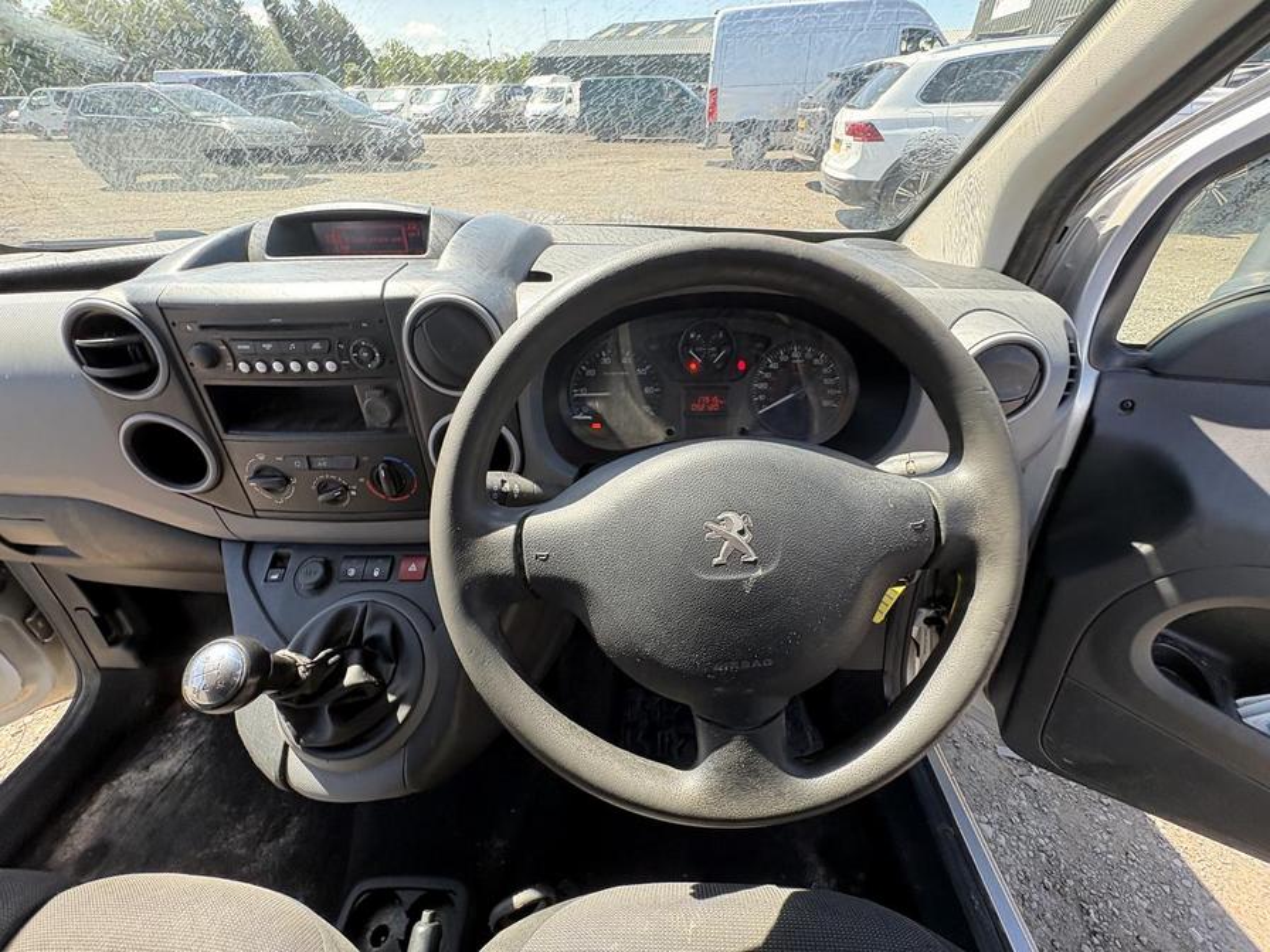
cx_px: 635
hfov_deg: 102.1
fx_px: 514
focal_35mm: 14
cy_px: 476
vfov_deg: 85.7
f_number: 2.2
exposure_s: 1/122
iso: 64
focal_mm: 2.22
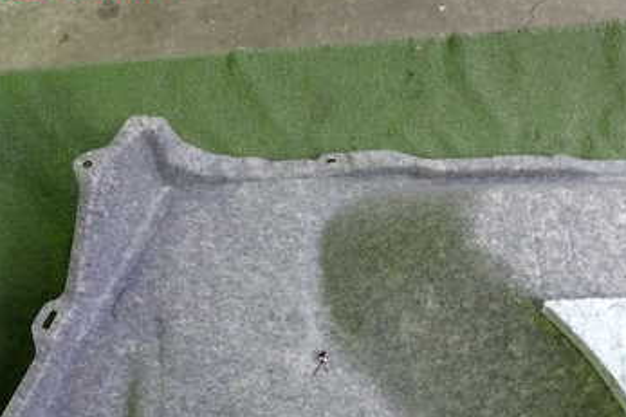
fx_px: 939
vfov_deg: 24.4
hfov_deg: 36.7
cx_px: 381
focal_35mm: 54
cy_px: 366
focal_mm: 5.4
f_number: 2.3
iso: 320
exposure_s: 1/30
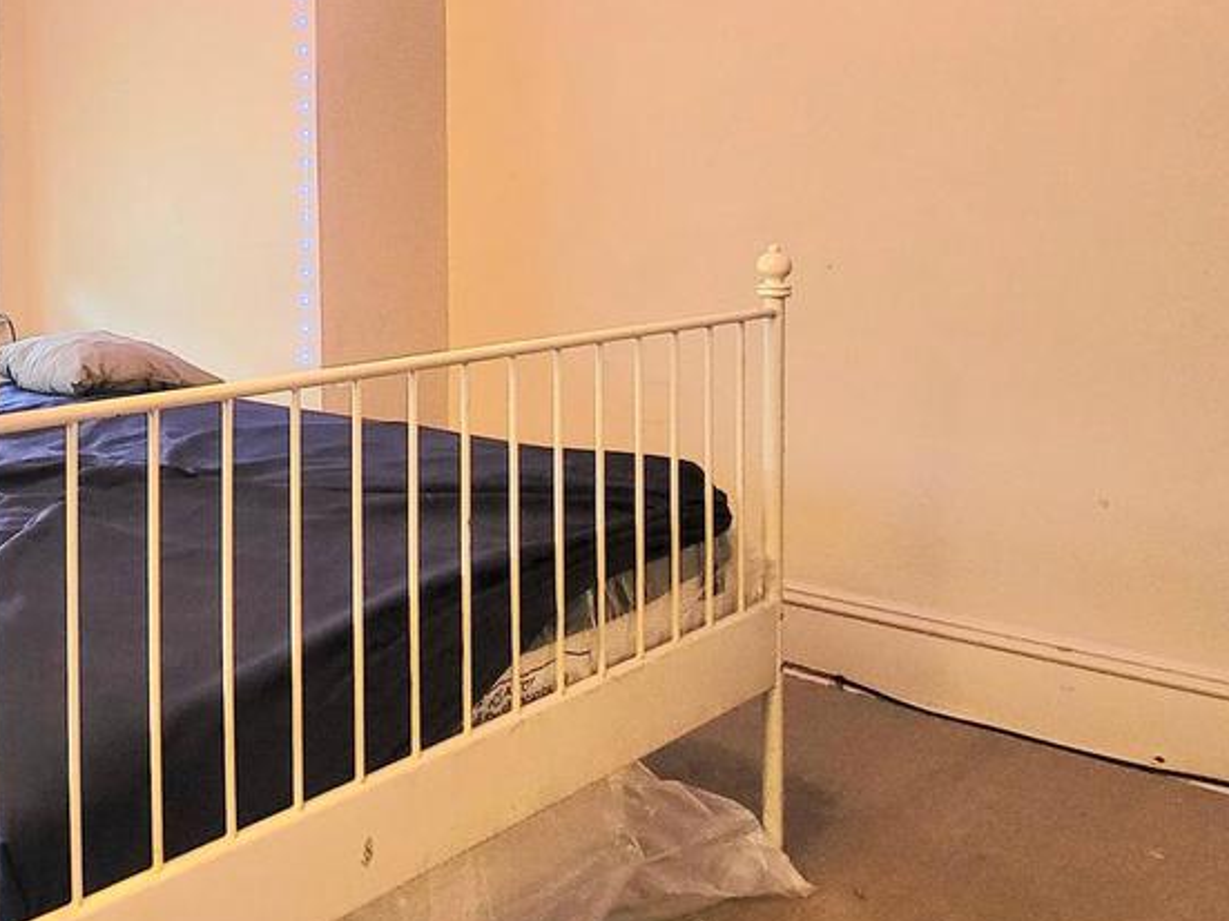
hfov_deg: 45.2
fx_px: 1207
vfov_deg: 40.2
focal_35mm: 34
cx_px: -13
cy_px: 194
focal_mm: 2.2
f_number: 2.2
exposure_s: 1/30
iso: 320
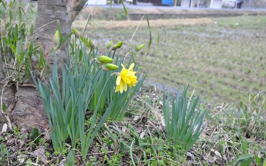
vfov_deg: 32.0
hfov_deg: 49.3
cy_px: 84
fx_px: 290
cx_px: 133
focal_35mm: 40
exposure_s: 1/60
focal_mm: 26
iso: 800
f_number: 8
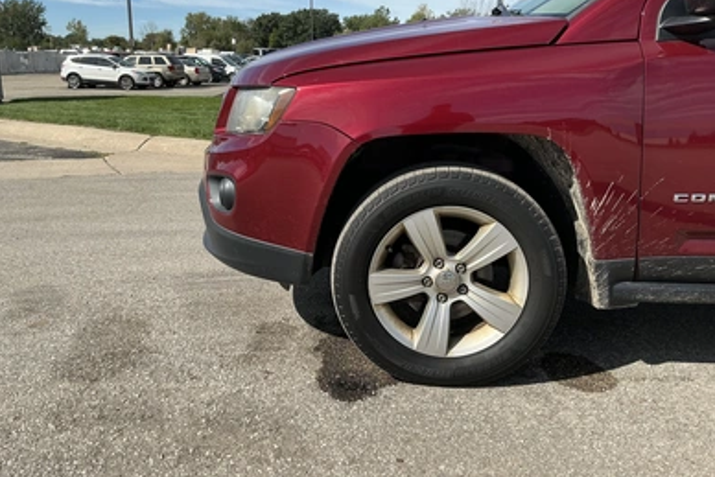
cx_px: 350
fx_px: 596
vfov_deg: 43.5
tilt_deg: -10.7
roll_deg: -0.5
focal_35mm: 30
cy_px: 204
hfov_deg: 61.9
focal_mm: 3
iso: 25
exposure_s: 1/1626
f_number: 1.8
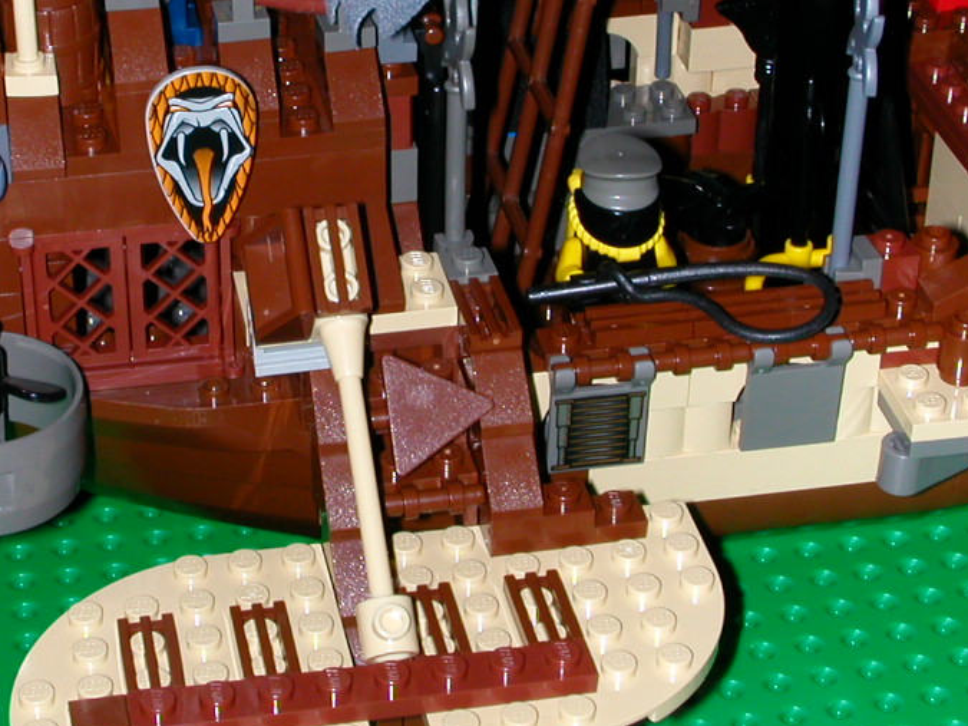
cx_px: 356
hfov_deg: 22.2
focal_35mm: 88
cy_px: 275
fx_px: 2460
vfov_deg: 16.8
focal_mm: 8.9
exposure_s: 1/59.9
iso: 100
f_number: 5.6
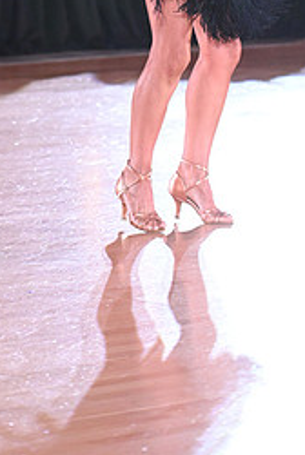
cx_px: 113
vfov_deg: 8.0
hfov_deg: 5.4
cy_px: -63
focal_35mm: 254
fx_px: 3219
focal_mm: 110
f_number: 4.5
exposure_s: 1/400
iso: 5000
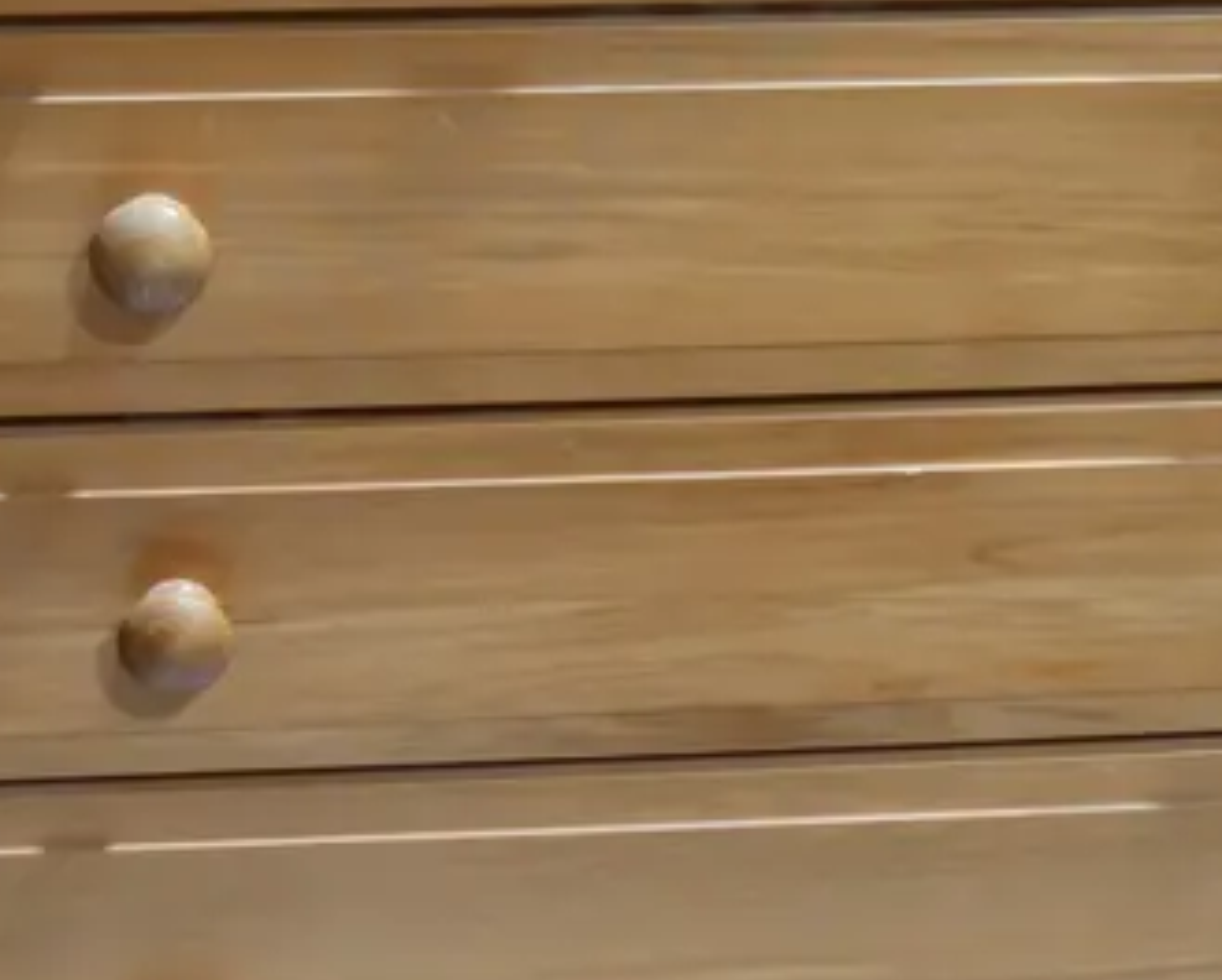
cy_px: -46
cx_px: 802
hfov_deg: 22.4
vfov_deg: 17.6
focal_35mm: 85
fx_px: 3078
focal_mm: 14
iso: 640
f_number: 3.5
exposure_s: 1/60
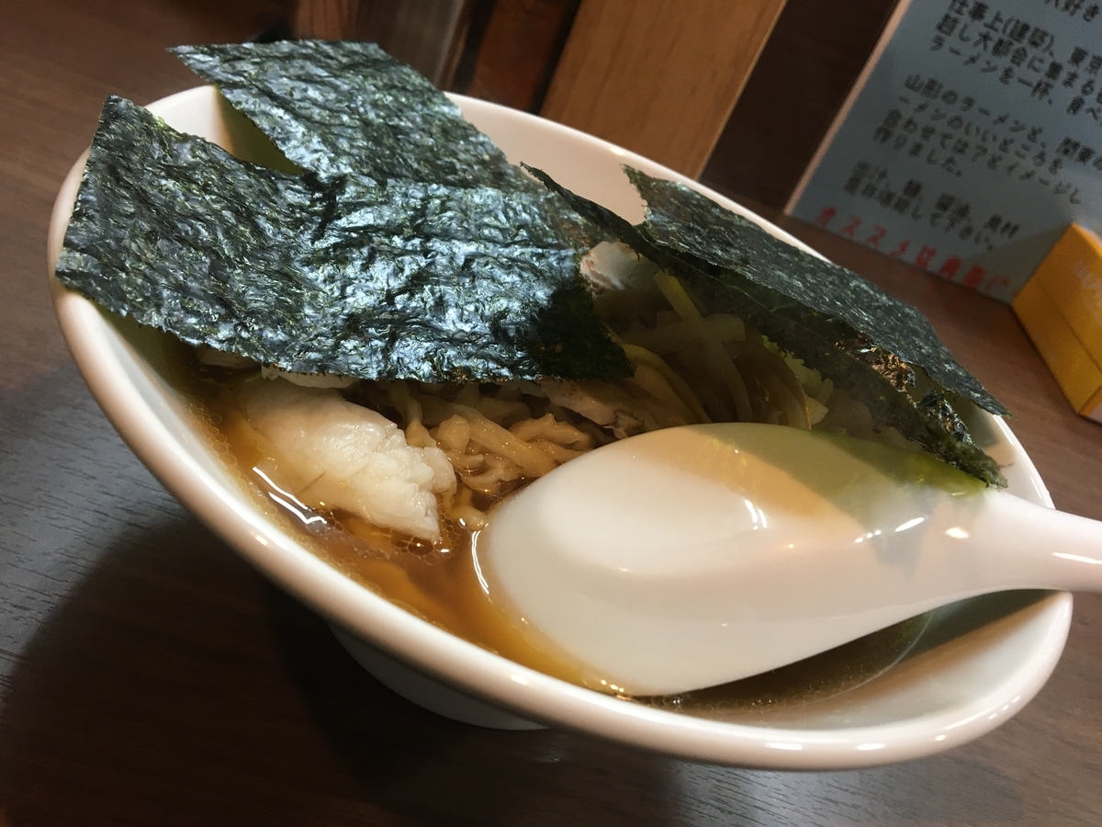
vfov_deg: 48.2
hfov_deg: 61.7
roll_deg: -24.0
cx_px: 551
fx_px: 923
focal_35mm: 29
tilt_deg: -32.6
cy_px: 414
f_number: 2.2
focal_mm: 4.15
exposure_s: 1/30
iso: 80
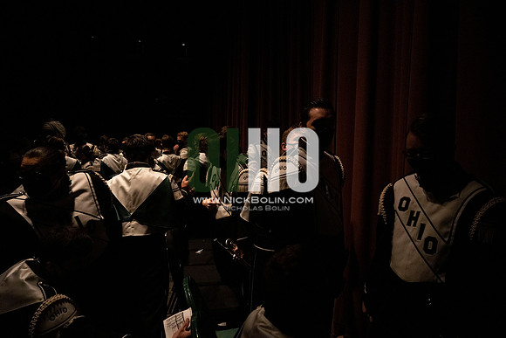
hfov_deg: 73.7
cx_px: 253
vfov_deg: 53.2
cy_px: 169
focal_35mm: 24
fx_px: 337
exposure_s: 1/500
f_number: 4
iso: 12800
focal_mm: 24
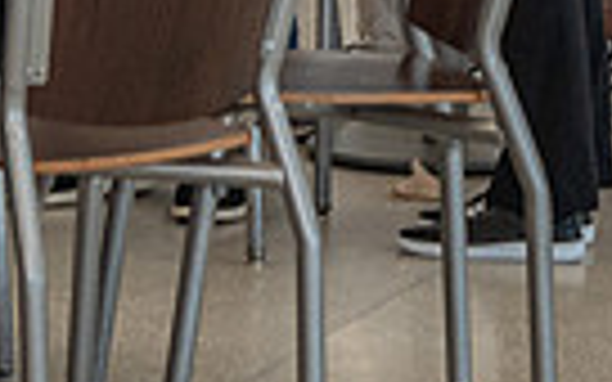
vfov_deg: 3.7
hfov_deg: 5.9
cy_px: -377
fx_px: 5904
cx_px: 188
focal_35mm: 354
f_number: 4
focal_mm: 65
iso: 1000
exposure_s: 1/125
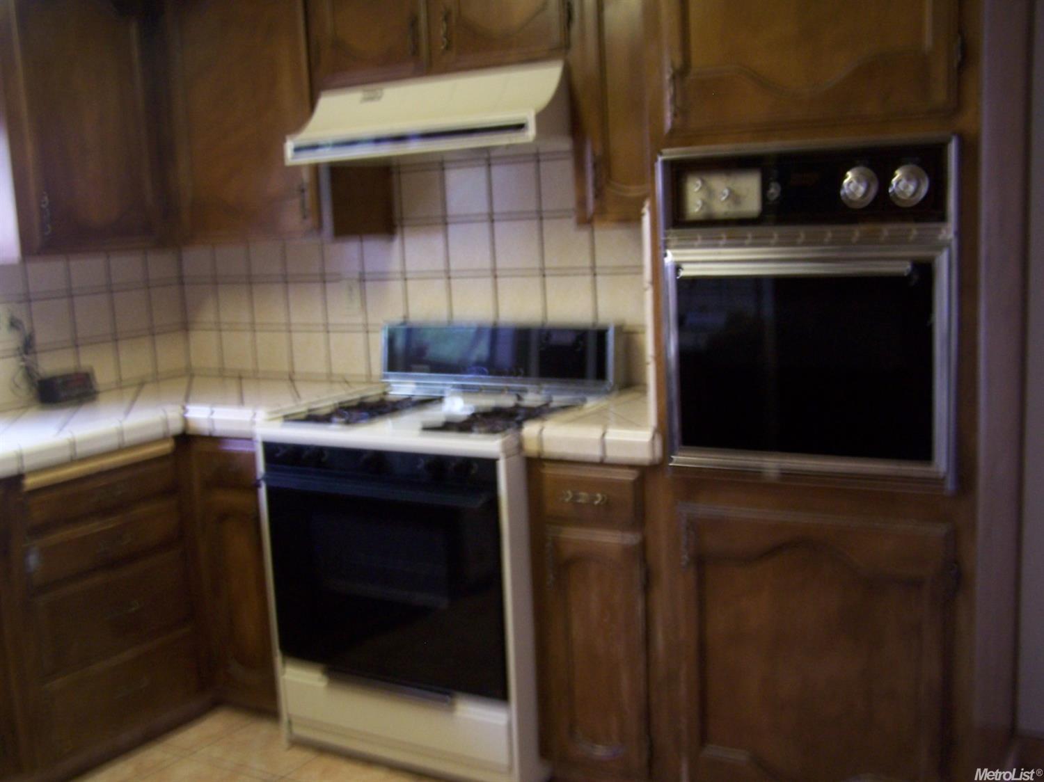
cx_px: 522
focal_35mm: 38
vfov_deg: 37.7
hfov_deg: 49.0
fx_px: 1146
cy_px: 391
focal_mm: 6.3
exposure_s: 1/8
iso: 140
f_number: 2.8
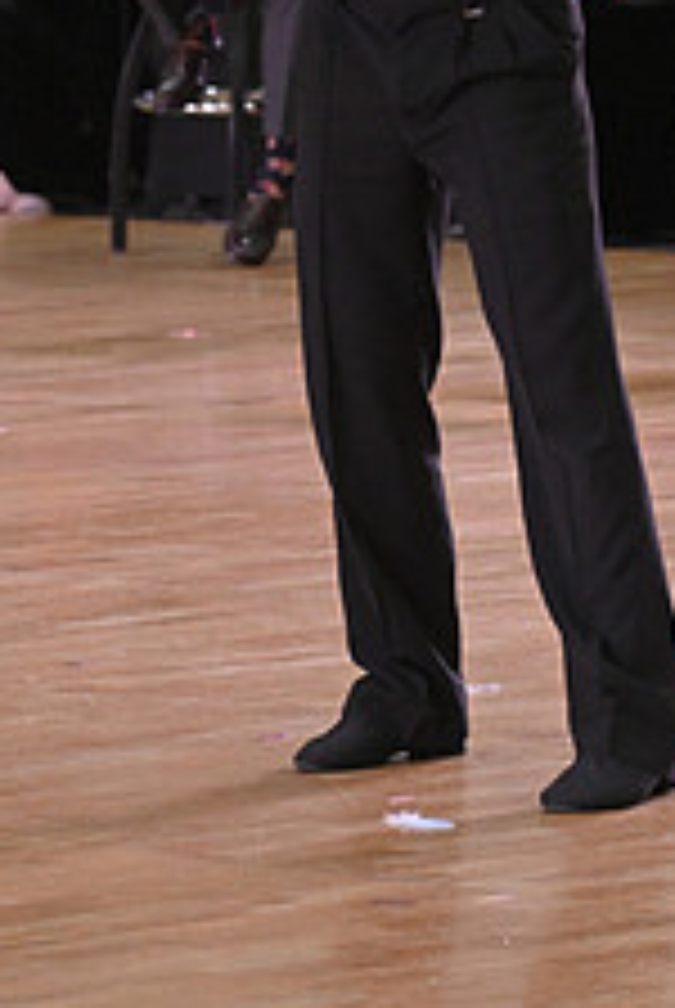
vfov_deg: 5.5
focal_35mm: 375
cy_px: -266
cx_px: 457
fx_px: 10514
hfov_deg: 3.7
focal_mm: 145
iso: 3200
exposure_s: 1/400
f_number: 5.6
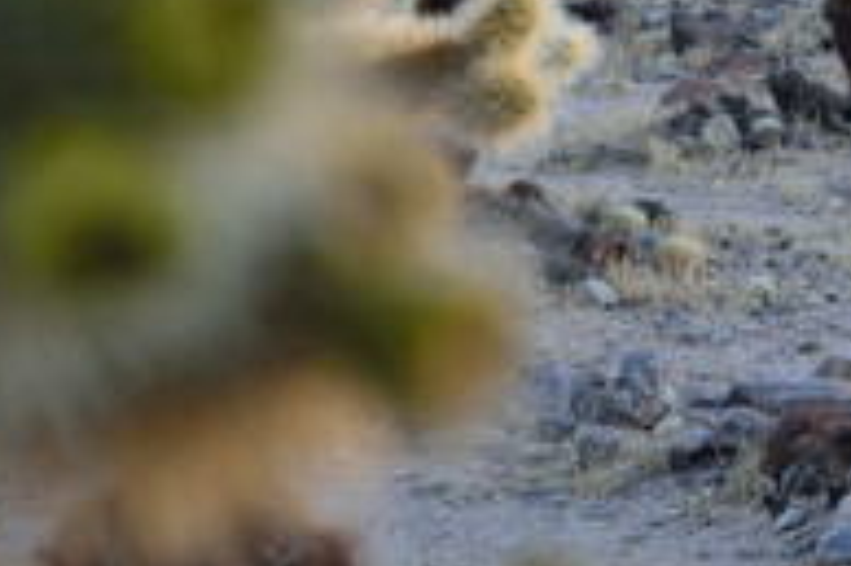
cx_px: 1167
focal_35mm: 260
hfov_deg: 7.8
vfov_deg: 5.2
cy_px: -226
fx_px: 6141
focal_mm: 60
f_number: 7.1
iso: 400
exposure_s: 1/40
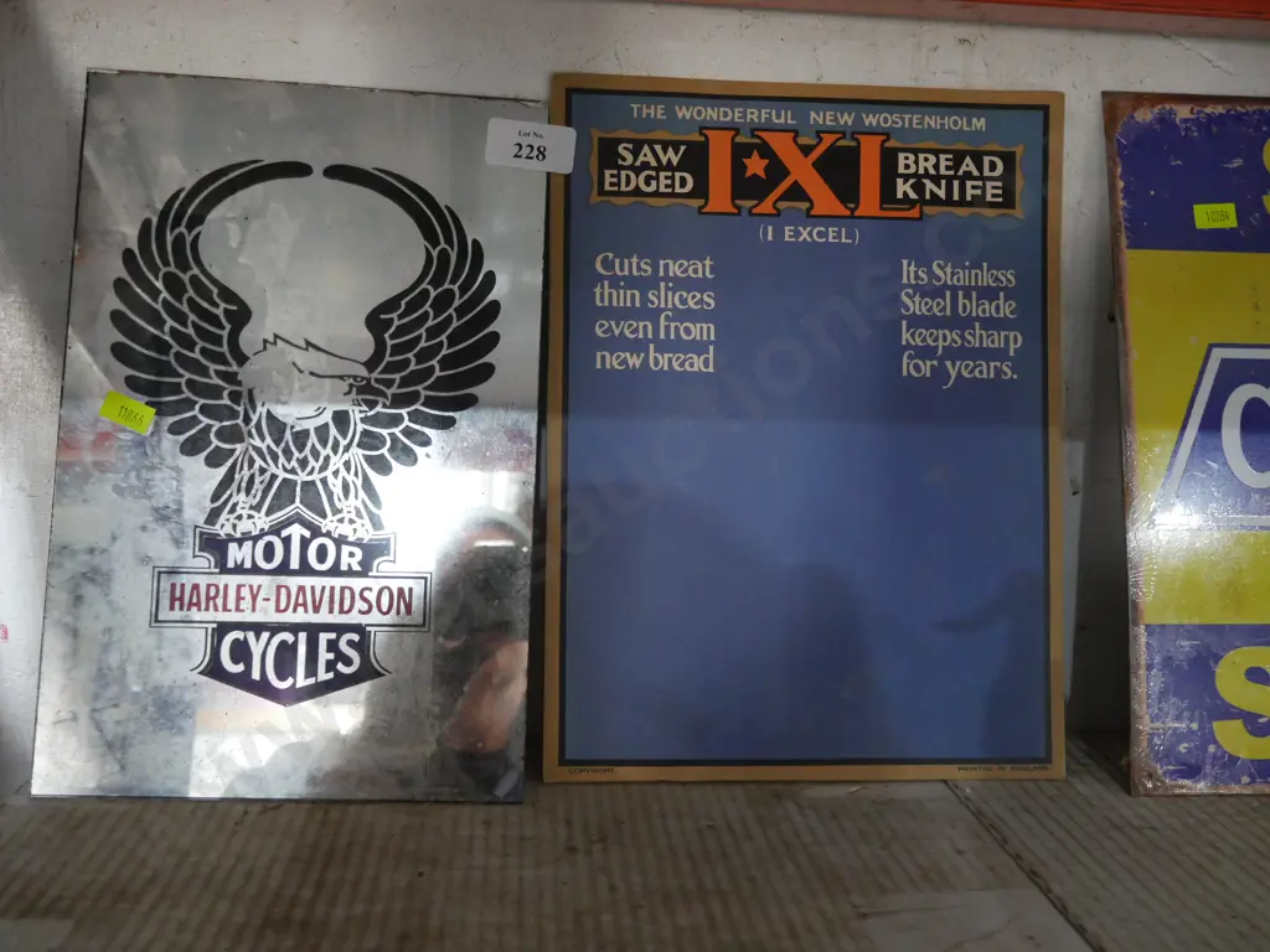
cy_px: 476
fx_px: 1174
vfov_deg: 44.2
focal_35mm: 32
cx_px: 635
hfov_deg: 56.8
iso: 2000
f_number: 3.6
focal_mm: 16
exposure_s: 1/60
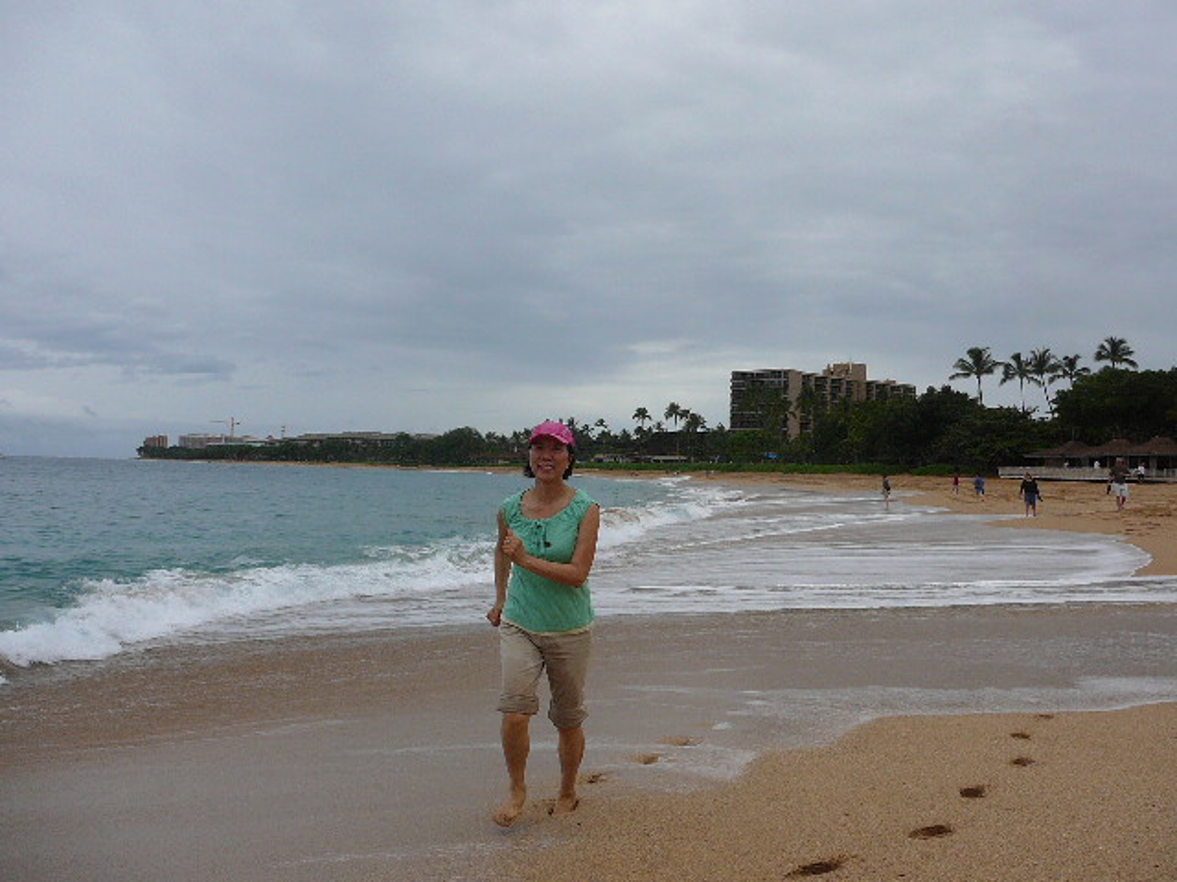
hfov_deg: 52.6
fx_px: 1190
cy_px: 441
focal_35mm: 35
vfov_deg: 40.7
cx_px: 588
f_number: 5
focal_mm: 5.2
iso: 80
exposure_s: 1/400
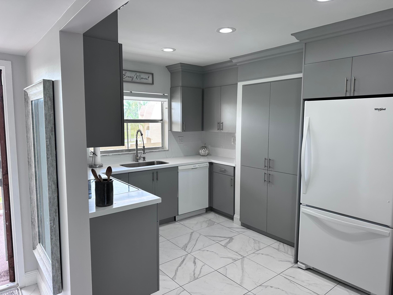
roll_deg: -1.1
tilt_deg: -5.8
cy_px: 148
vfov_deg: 56.8
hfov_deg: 71.6
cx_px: 196
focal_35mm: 24
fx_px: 272
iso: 100
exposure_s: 1/126
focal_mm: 6.86
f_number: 1.78
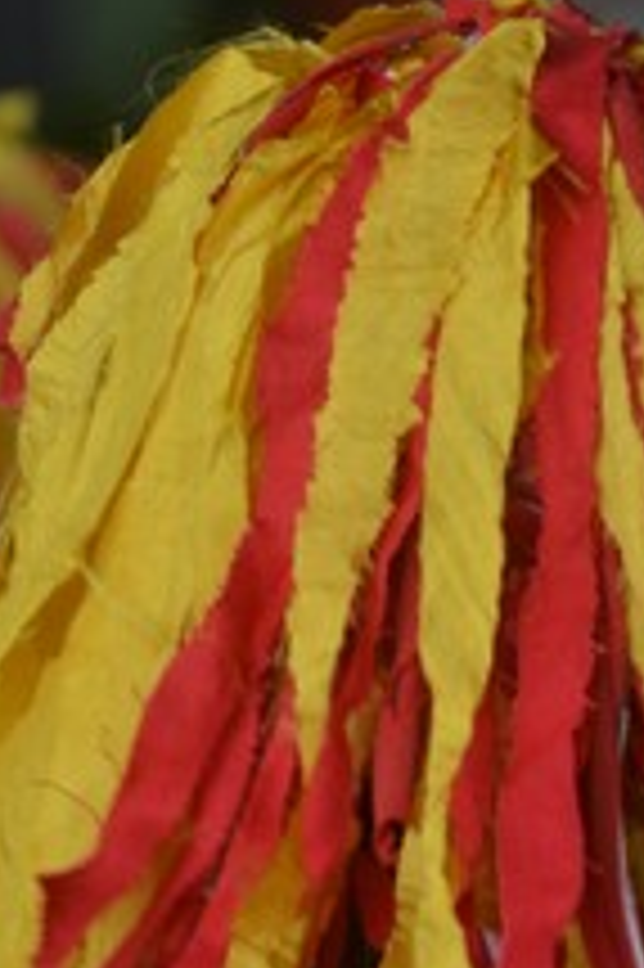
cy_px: 482
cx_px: 365
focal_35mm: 424
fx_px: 11396
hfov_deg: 3.2
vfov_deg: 4.9
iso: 400
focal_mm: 135
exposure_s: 1/400
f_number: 5.6
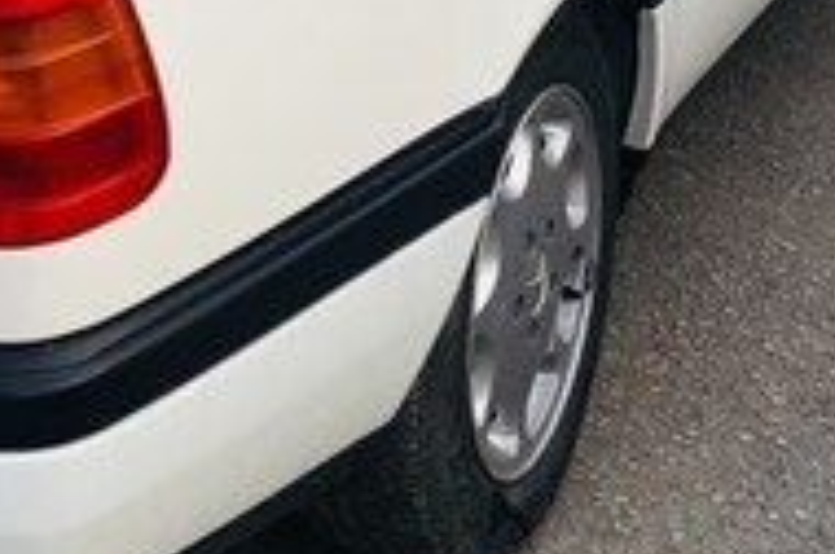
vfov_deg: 12.2
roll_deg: -1.8
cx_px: 26
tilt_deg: -10.0
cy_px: -341
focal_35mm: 105
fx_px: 2431
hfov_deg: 19.0
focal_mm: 4.15
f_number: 2.2
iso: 25
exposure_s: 1/442
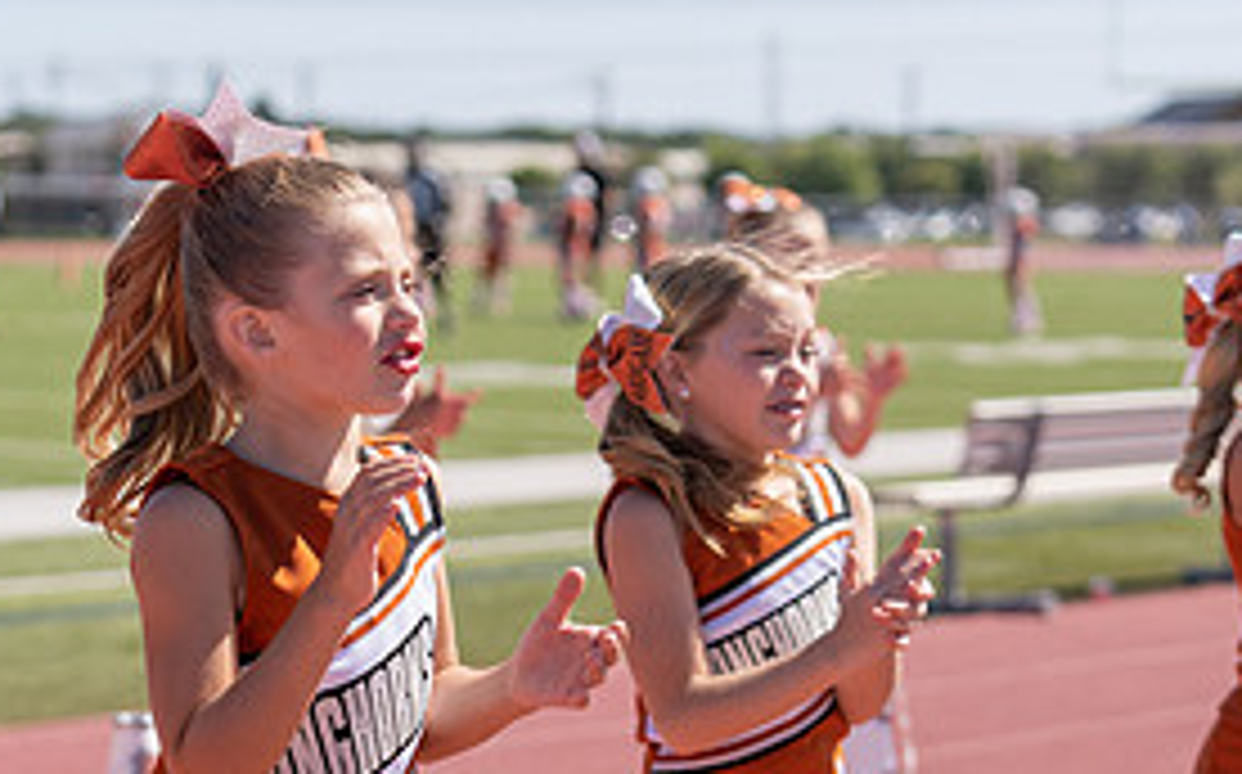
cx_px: 558
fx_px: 5073
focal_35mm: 150
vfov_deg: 8.7
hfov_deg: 14.0
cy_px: 718
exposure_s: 1/1600
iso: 125
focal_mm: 70
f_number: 3.5
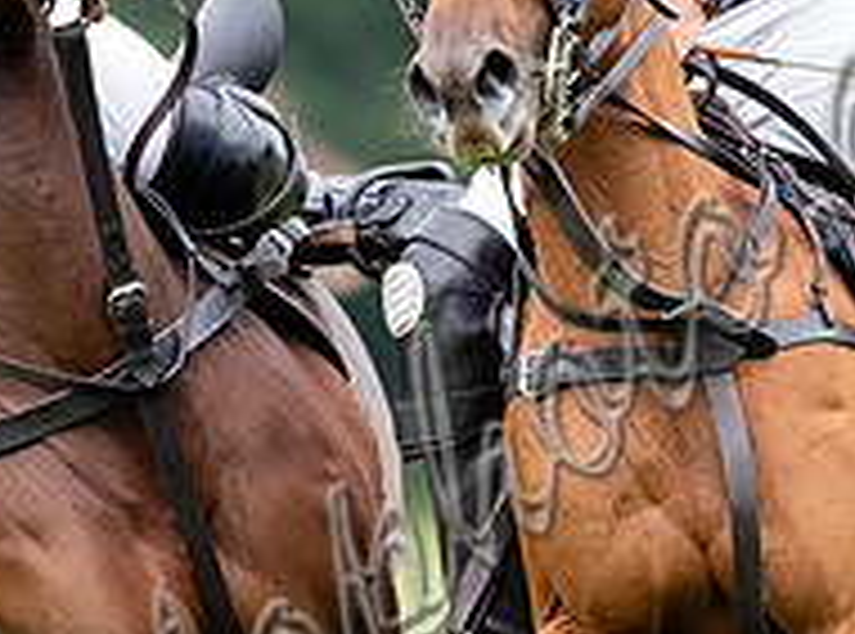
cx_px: 333
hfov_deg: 1.2
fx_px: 40133
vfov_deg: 0.9
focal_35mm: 1631
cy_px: 456
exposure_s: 1/2000
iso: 1250
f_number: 4
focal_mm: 500
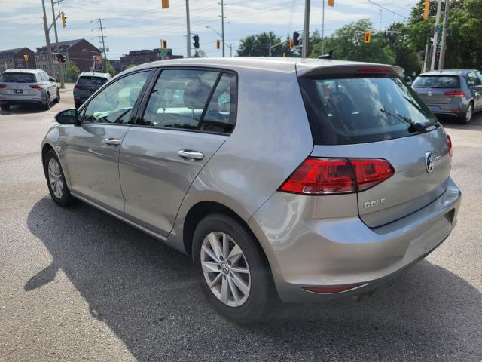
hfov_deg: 67.3
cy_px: 181
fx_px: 362
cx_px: 241
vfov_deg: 53.1
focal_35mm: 26
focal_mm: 5.4
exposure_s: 1/2775
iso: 40
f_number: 1.8
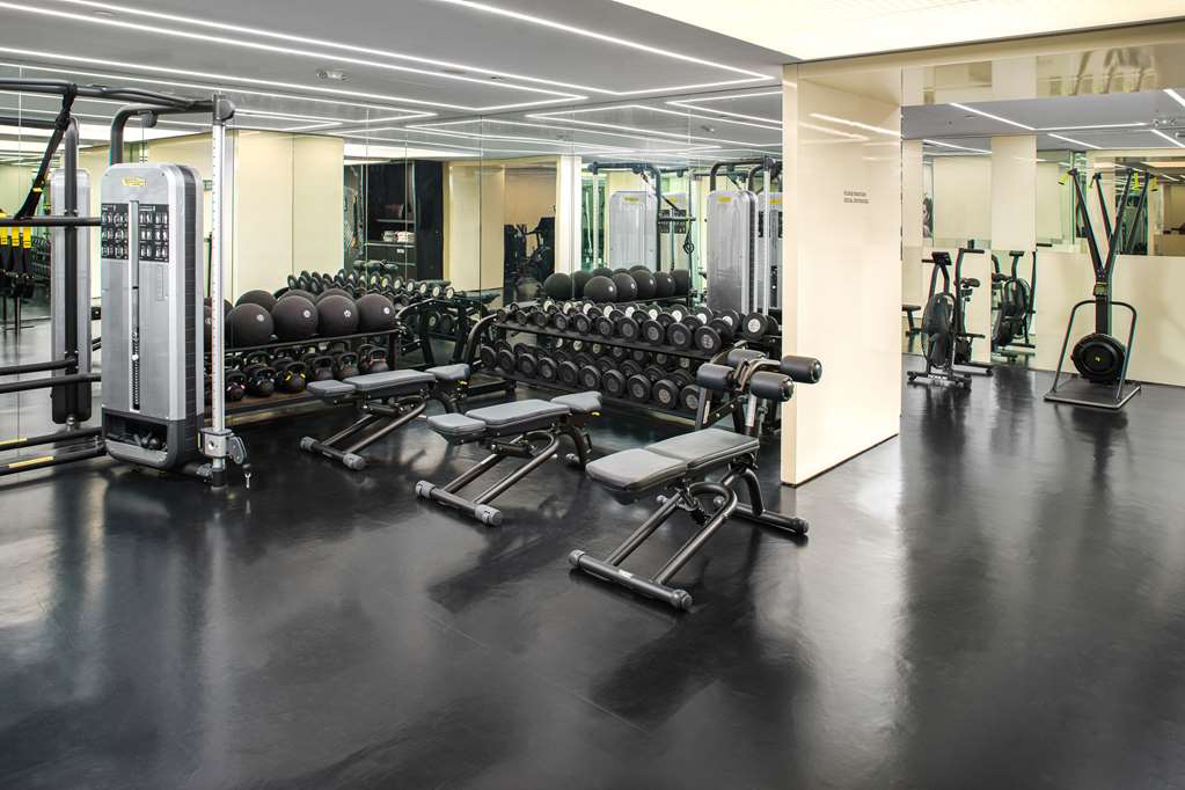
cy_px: 395
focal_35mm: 24
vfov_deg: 53.1
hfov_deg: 73.7
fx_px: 790
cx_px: 592
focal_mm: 24
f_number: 8
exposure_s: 1/50
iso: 800
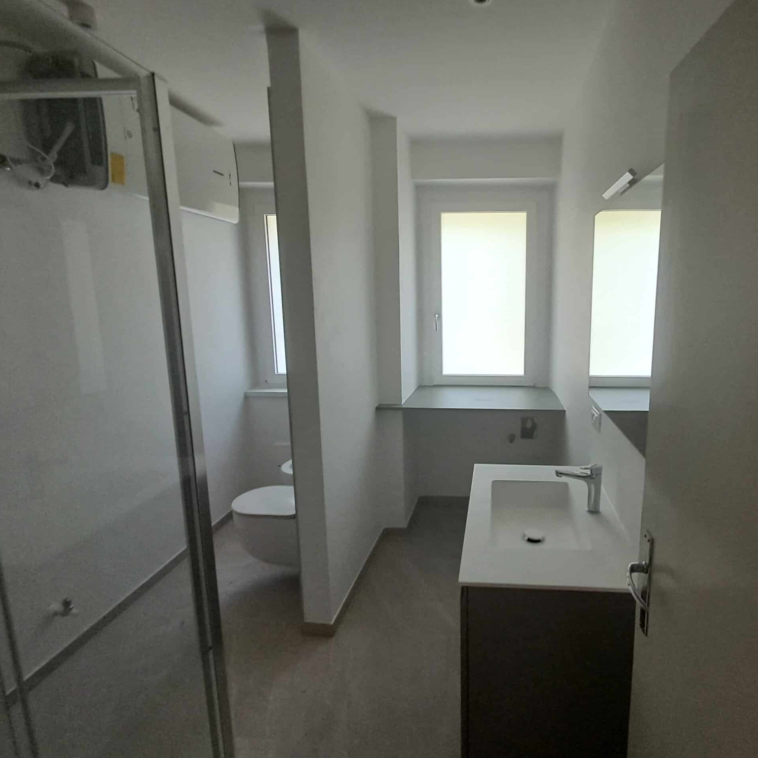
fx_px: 471
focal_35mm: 19
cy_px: 376
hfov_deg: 76.8
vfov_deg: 77.7
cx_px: 456
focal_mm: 1.64
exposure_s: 1/50
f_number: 2.2
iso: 100
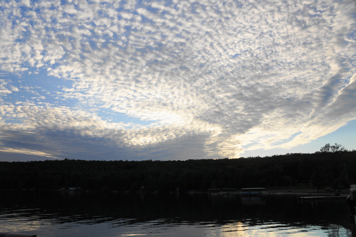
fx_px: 267
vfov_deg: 47.9
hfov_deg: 67.4
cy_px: 118
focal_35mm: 27
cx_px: 178
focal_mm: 18
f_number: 5.6
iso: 100
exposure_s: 1/125
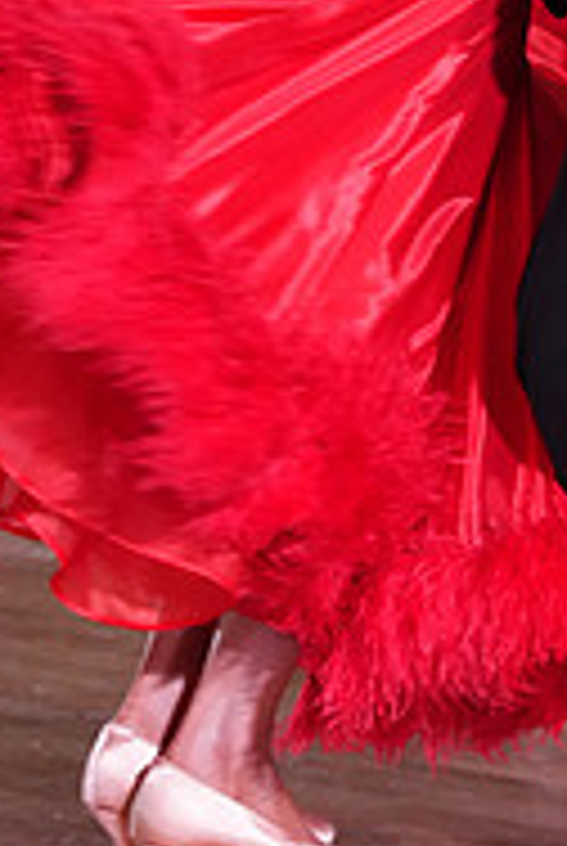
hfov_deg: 4.6
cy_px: -212
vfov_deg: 6.8
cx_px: 407
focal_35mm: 302
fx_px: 7108
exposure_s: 1/320
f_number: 5.6
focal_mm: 98
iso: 5000
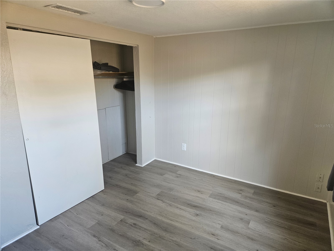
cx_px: 167
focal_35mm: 23
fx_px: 222
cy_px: 126
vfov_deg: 58.9
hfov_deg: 73.9
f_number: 1.8
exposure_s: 1/170
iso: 320
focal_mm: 5.4
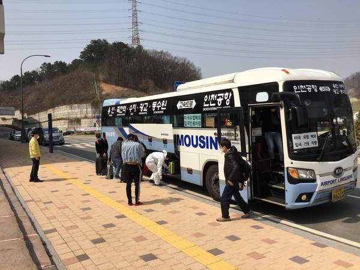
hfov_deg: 61.7
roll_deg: +2.0
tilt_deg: -1.8
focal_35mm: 29
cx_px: 180
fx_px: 302
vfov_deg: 48.2
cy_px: 135
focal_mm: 4.15
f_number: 2.2
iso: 25
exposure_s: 1/2262
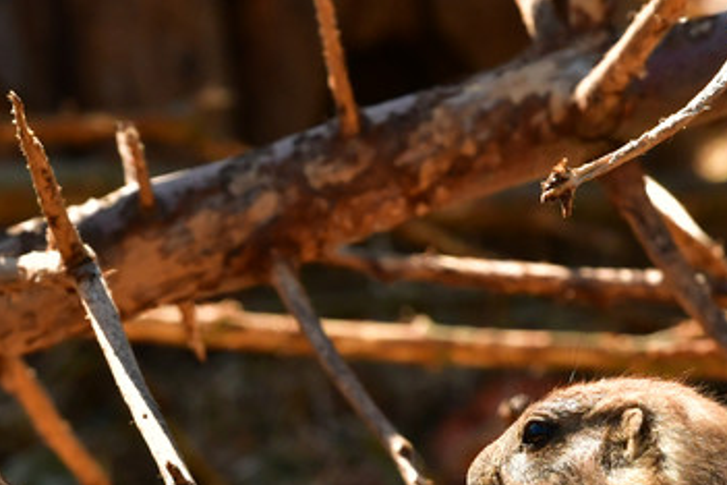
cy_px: 426
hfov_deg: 2.8
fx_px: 14721
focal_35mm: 729
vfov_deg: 1.9
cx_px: 228
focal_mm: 200
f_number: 7.1
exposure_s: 1/2500
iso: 1000
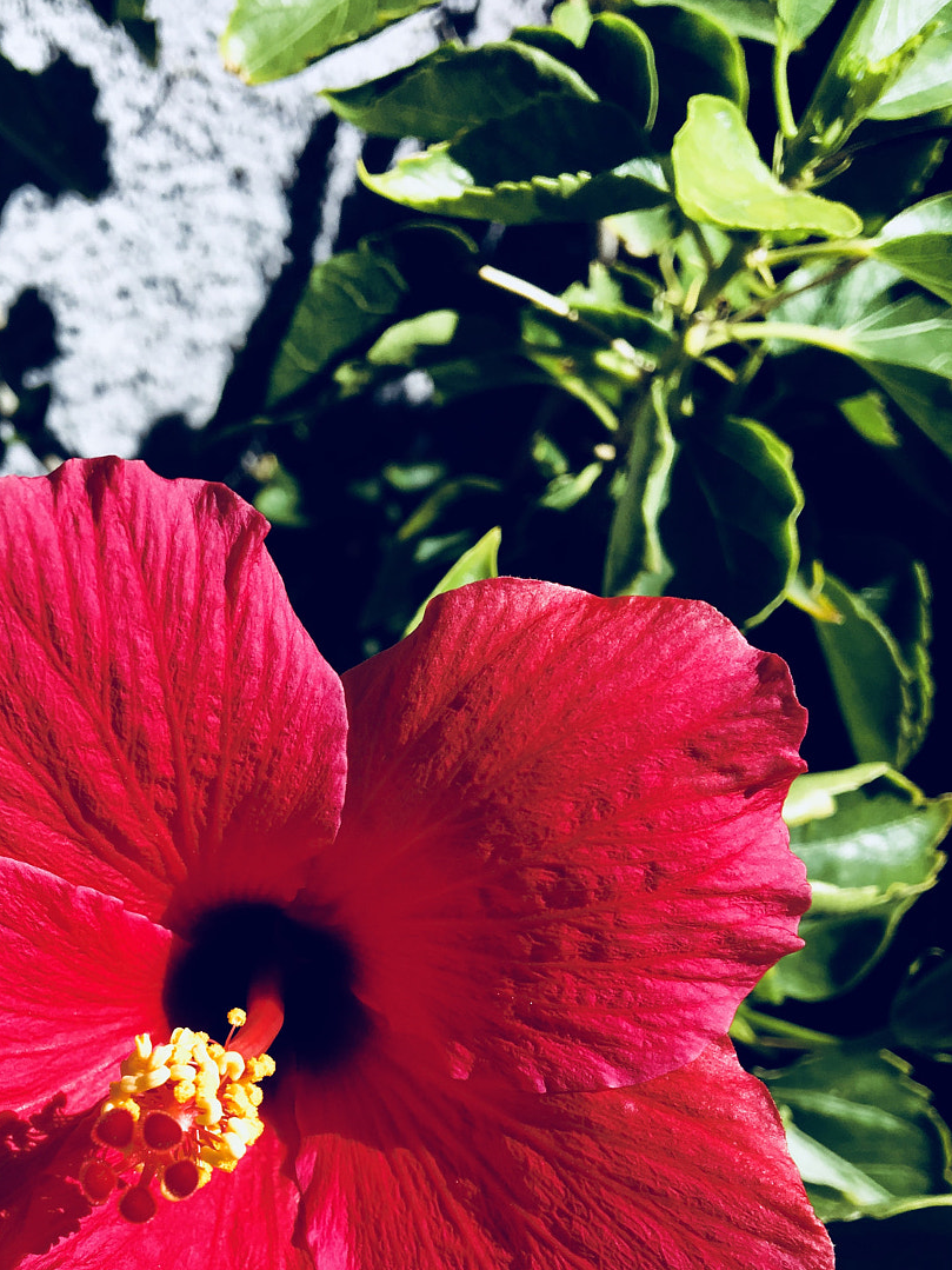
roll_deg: +2.1
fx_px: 1577
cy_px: 931
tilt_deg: -37.0
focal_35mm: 43
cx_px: 268
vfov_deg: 42.7
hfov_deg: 33.1
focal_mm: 4.15
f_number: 2.2
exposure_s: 1/1012
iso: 25
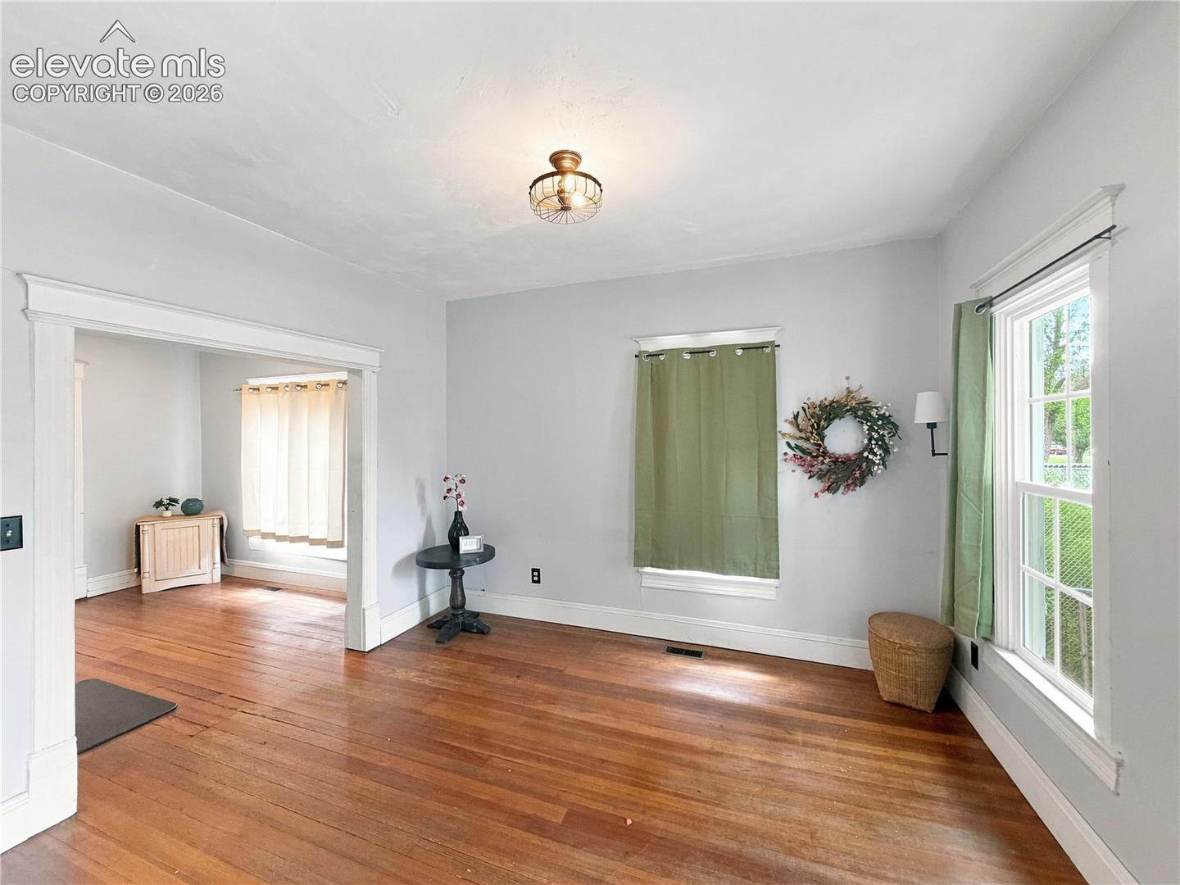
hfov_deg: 102.1
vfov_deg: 85.7
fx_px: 477
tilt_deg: +1.5
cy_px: 442
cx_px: 590
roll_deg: +0.8
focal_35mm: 14
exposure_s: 1/60
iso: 250
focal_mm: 2.2
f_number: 2.2
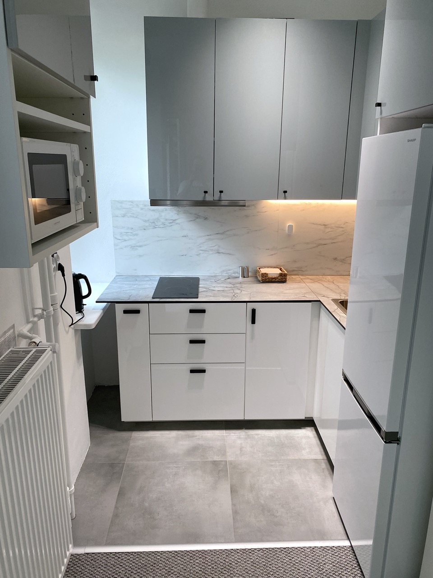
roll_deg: +0.0
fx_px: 434
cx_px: 216
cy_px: 289
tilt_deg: -15.4
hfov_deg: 53.1
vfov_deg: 67.3
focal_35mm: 26
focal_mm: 4.25
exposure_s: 1/111
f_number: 1.8
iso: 125
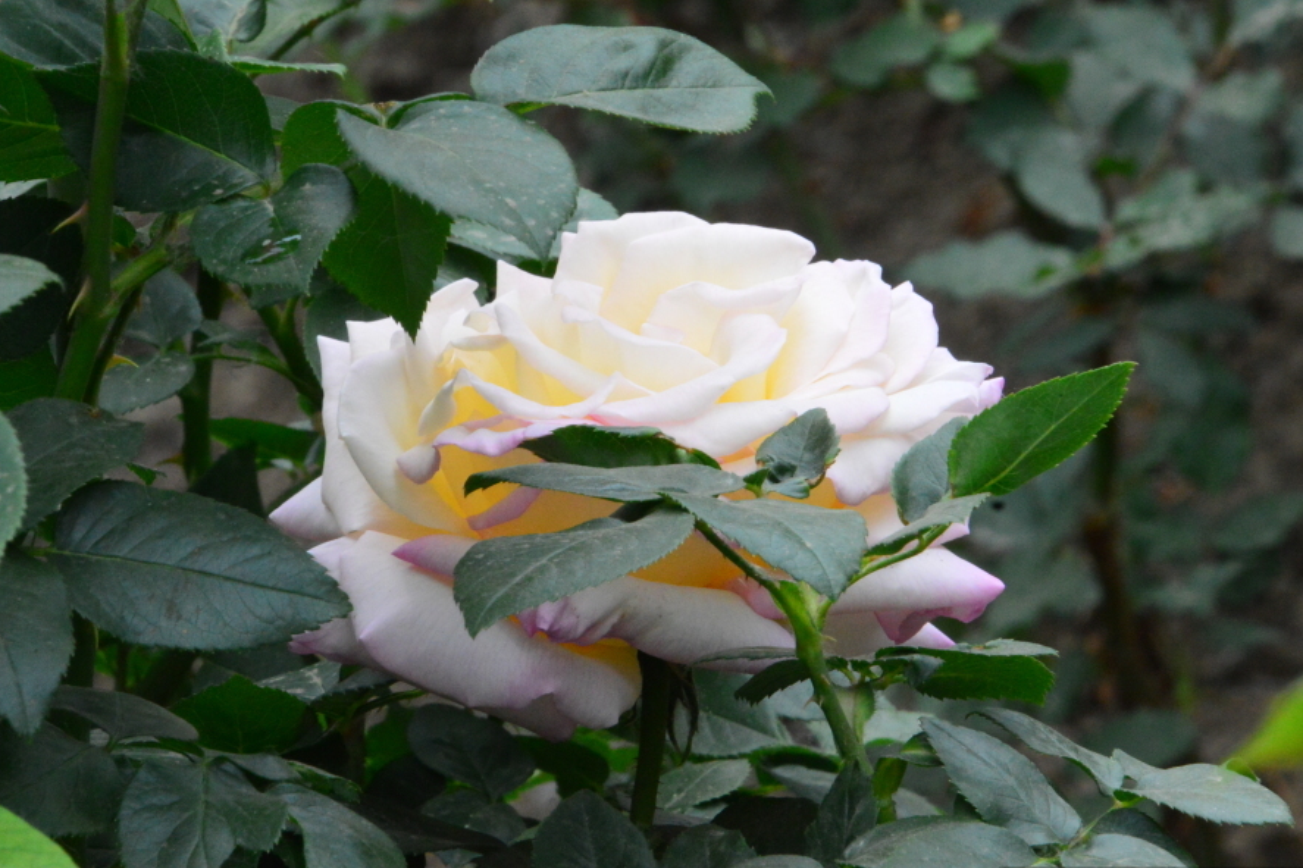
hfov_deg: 4.0
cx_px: 595
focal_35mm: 519
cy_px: 411
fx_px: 18780
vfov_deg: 2.6
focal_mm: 300
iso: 3200
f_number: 32
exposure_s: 1/250
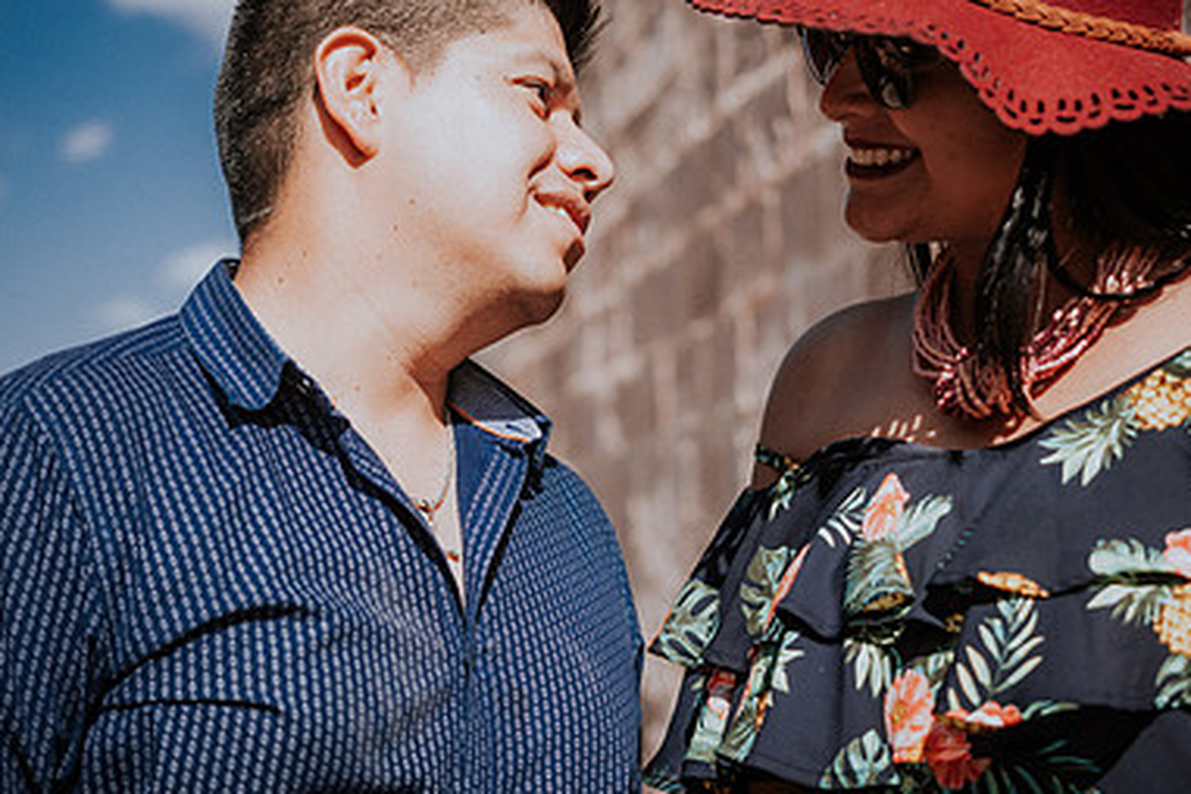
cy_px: 352
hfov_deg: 25.3
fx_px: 2646
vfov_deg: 17.1
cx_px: 691
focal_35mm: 80
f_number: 1.8
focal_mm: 35
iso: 100
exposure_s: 1/4000
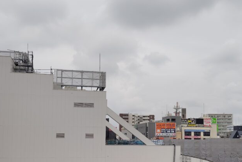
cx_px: 133
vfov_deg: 27.8
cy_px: 118
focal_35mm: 48
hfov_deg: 41.1
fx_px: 323
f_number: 1.8
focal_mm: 4.22
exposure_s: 1/764
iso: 50
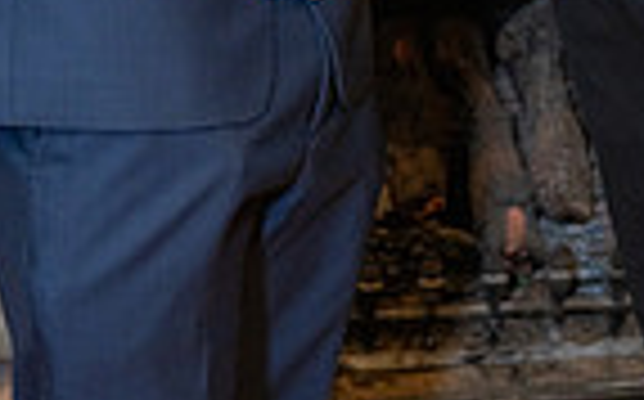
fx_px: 2928
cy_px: -422
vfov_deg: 7.5
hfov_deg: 12.5
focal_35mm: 167
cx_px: 414
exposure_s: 1/160
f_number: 4
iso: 640
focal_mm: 52
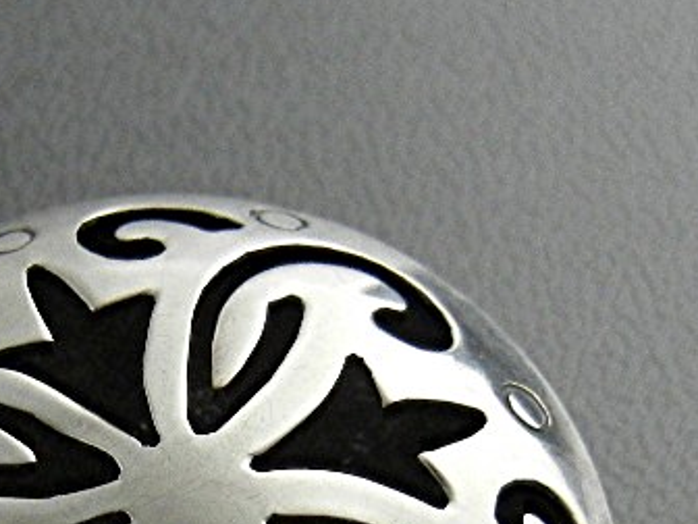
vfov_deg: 8.2
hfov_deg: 10.9
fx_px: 3630
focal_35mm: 180
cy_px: 553
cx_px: 133
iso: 400
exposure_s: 1/33
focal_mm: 10.6
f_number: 4
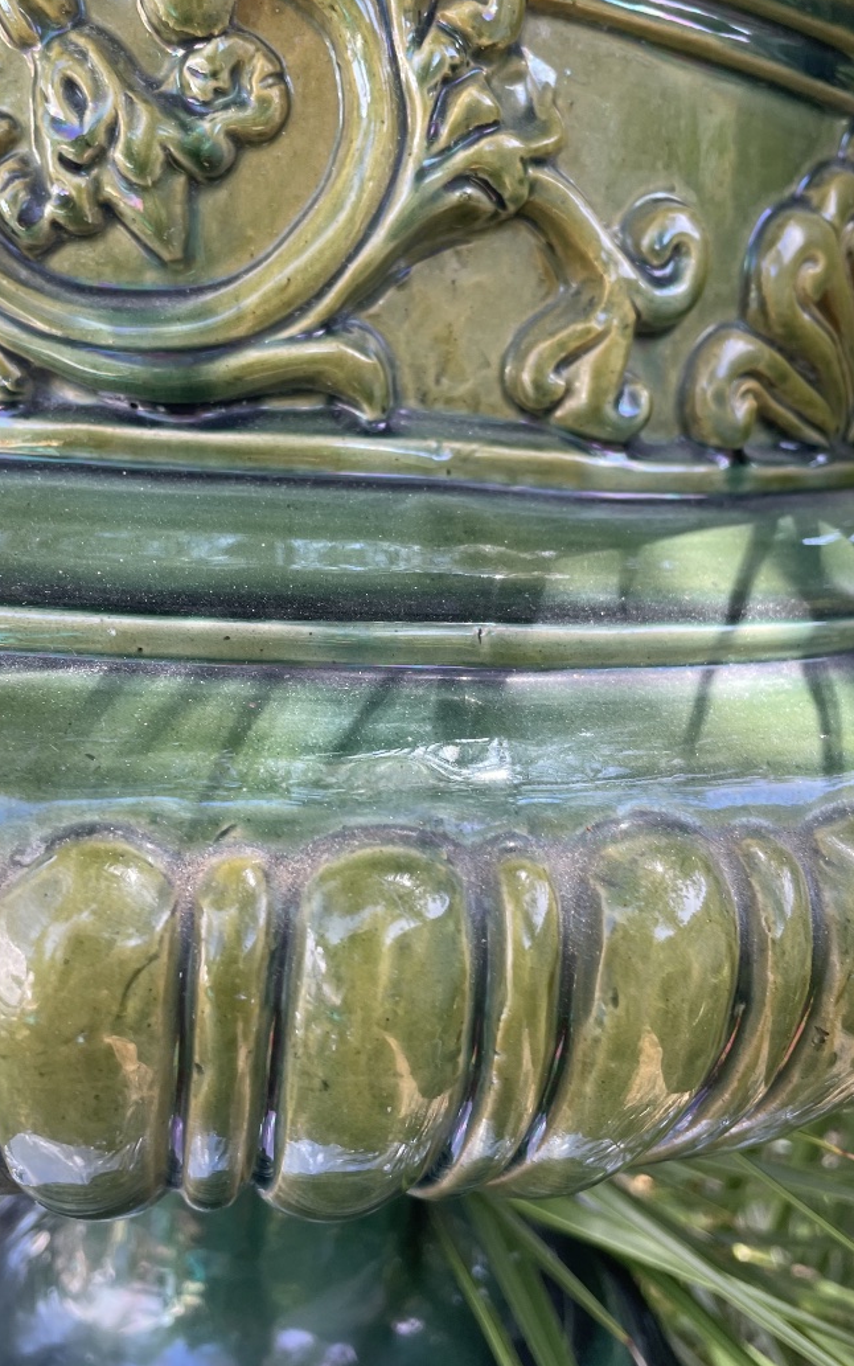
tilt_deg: -13.1
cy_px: 583
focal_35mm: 32
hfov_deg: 39.4
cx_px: 414
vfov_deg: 59.4
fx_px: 1191
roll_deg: -2.5
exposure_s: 1/121
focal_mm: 4.2
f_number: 1.6
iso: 40
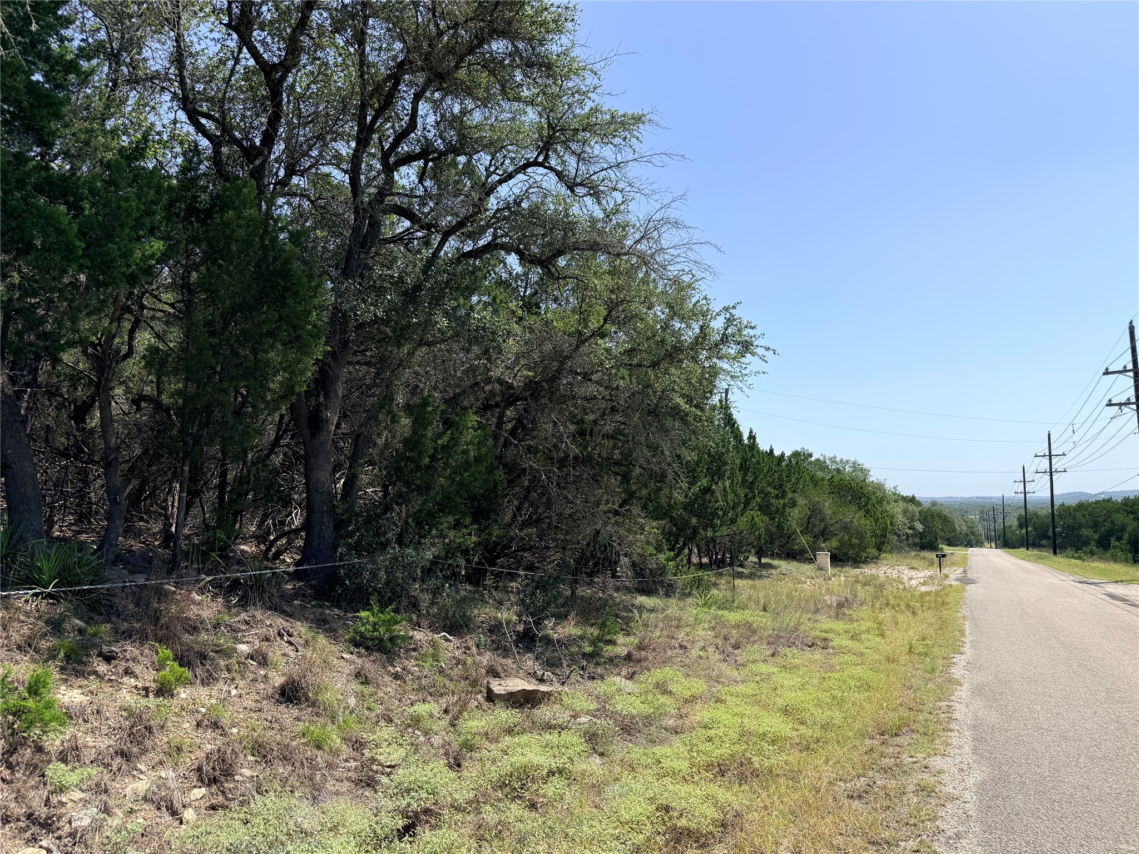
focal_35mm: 24
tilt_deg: +5.3
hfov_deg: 71.6
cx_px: 570
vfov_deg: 56.8
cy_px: 427
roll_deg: +0.9
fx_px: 790
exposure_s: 1/4673
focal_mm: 6.76
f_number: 1.78
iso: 80
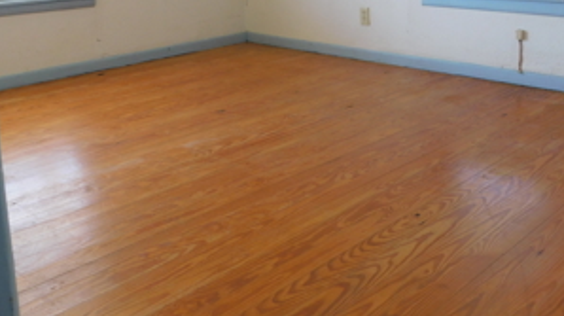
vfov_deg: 28.0
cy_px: 44
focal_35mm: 41
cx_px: 333
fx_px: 613
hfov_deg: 49.2
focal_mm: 4.9
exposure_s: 1/40
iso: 125
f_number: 3.2
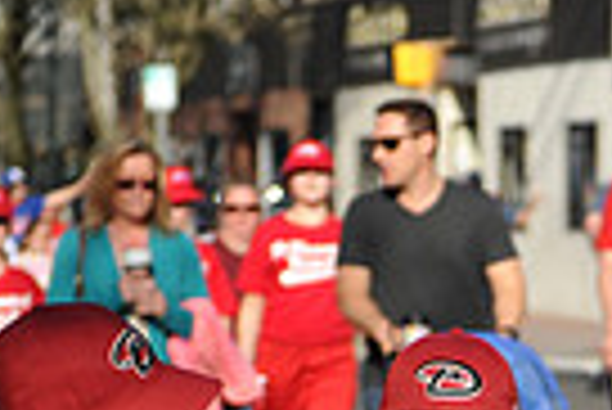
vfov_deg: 5.2
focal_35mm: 264
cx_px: 693
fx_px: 4493
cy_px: 676
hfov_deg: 7.7
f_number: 2.8
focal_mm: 62
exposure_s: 1/5000
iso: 400
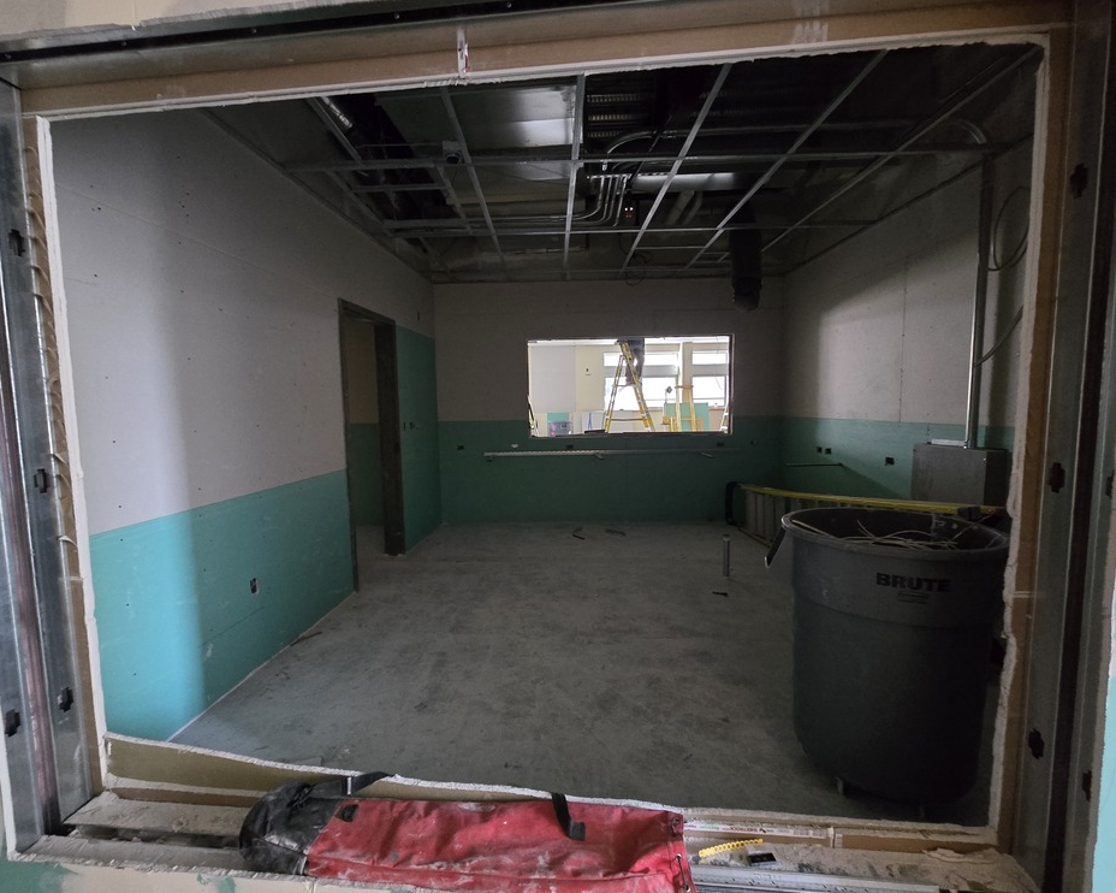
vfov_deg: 87.9
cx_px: 542
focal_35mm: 14
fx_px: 462
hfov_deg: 100.7
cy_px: 459
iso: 1250
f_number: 2.2
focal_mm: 2.2
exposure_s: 1/24
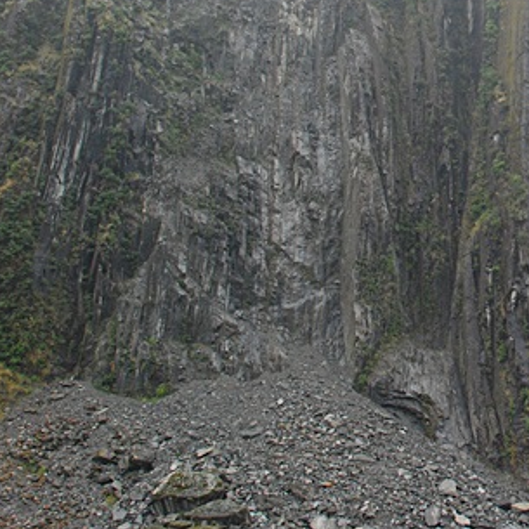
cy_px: 106
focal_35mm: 67
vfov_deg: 25.3
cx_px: 583
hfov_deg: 24.0
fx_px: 1158
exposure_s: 1/250
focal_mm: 20
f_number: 5.6
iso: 400
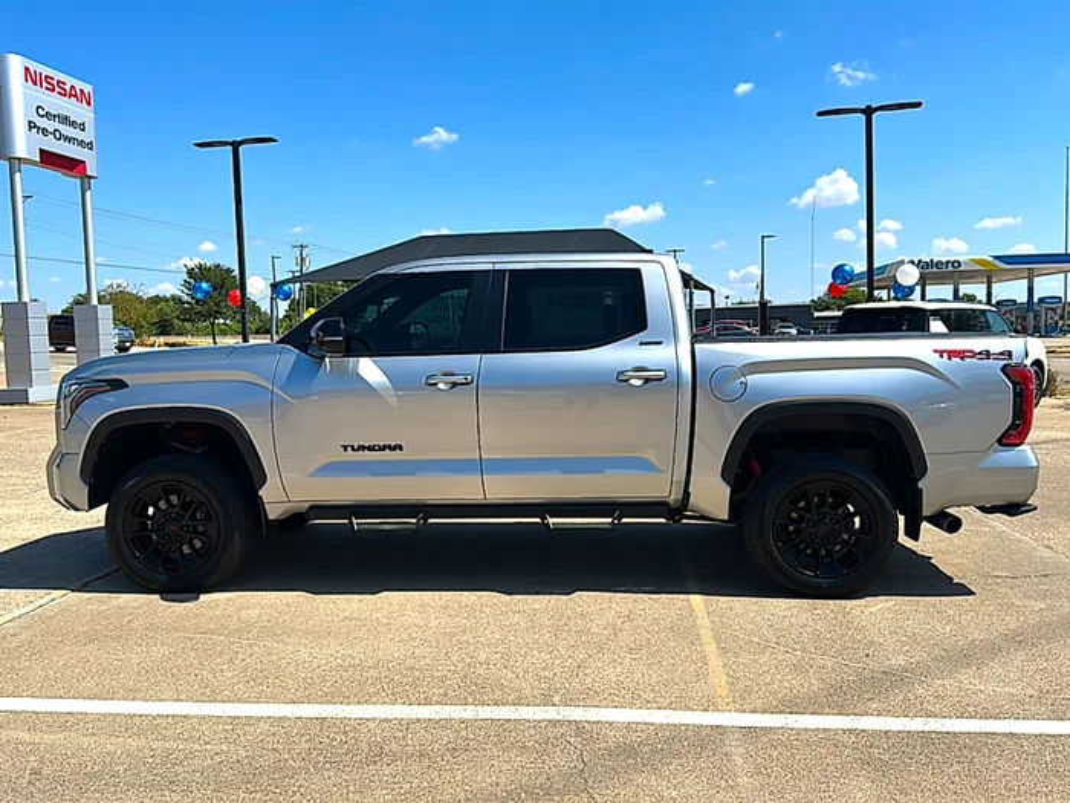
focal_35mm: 25
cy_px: 402
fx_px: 773
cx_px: 535
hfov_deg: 69.4
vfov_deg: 54.9
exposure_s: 1/5587
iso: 80
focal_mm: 6.86
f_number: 1.78
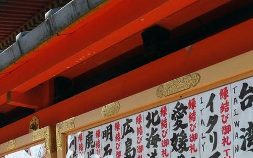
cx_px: 185
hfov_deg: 31.5
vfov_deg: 19.0
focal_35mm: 64
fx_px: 441
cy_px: 199
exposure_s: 1/200
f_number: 7.1
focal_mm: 9
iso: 160
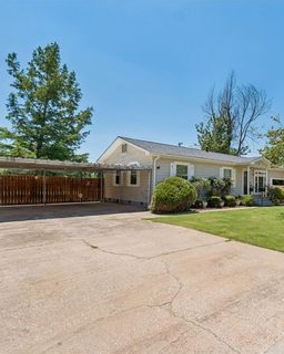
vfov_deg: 75.0
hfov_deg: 60.2
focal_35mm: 22
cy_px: 183
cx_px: 207
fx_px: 231
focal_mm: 10
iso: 200
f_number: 7.1
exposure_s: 1/1000
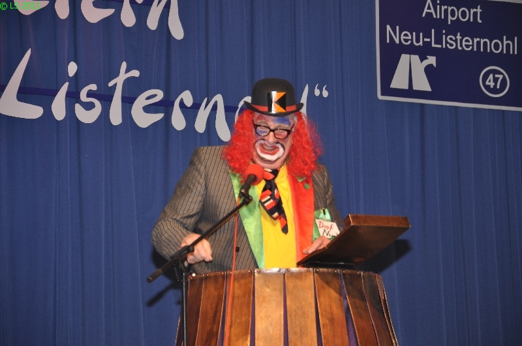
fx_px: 2281
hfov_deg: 13.1
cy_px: 173
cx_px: 261
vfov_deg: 8.7
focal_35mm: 158
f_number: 5.6
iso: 400
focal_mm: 105
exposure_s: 1/60
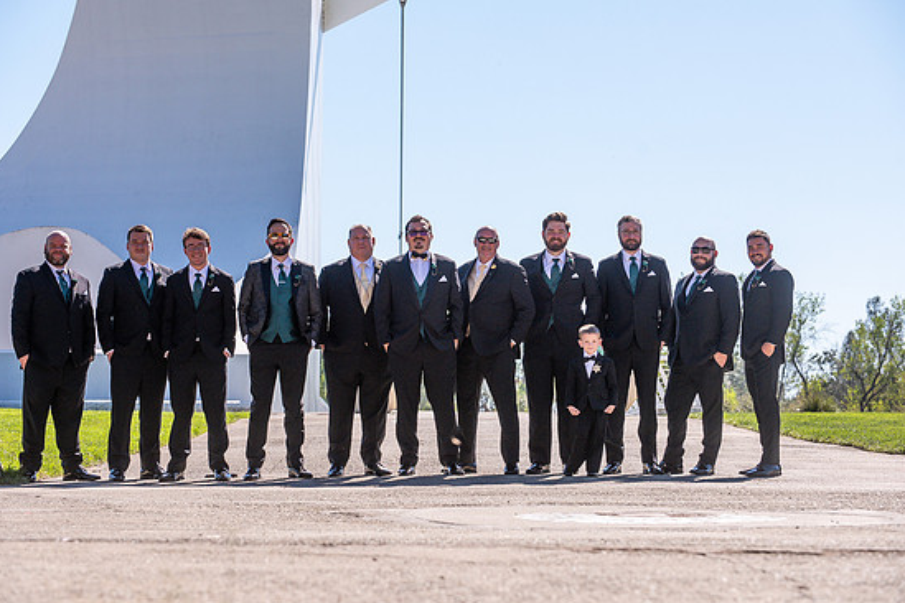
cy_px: 292
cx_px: 434
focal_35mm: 107
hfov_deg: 19.1
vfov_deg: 12.8
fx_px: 2690
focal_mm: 98
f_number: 5.6
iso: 400
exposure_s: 1/2500
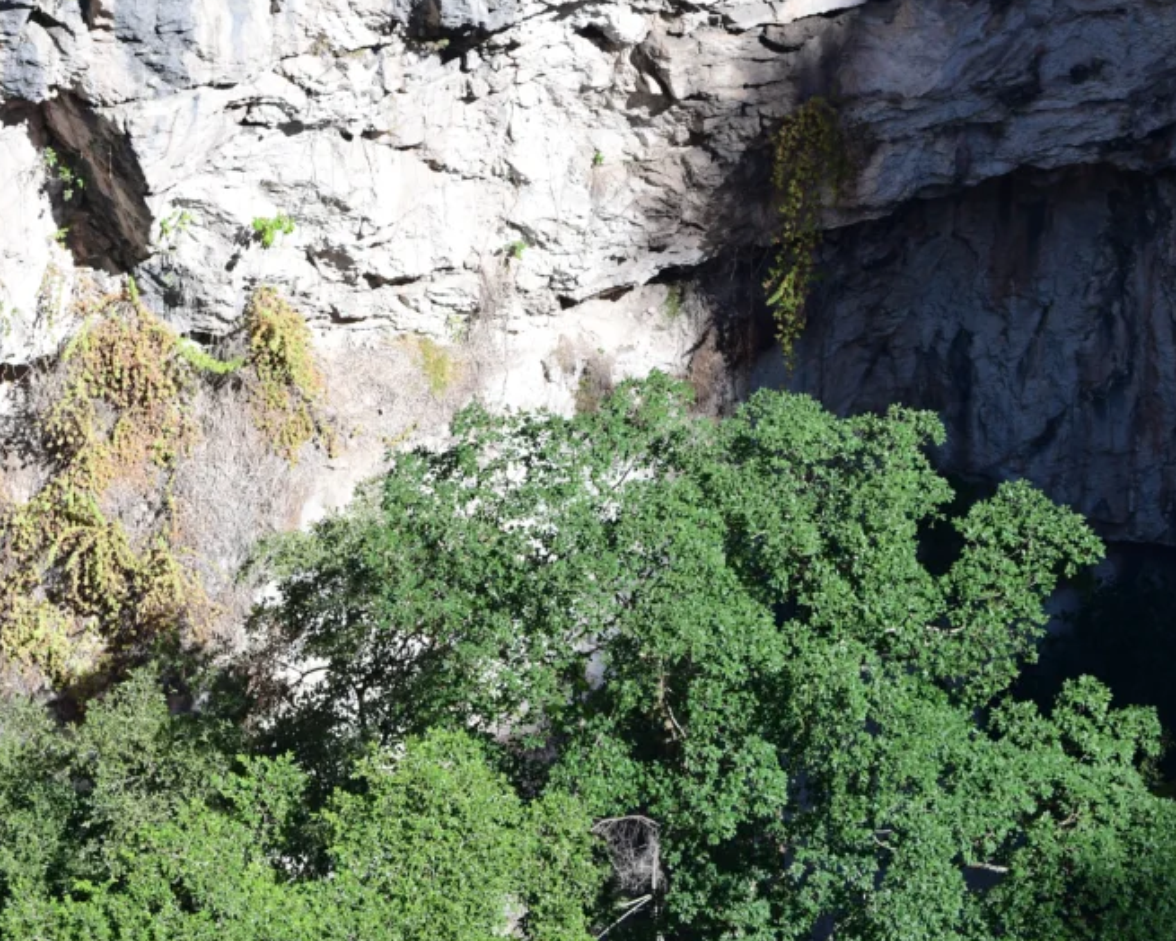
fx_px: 11486
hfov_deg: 5.9
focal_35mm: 330
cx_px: 794
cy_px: 585
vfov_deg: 4.7
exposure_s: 1/1600
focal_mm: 150
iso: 640
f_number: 6.3
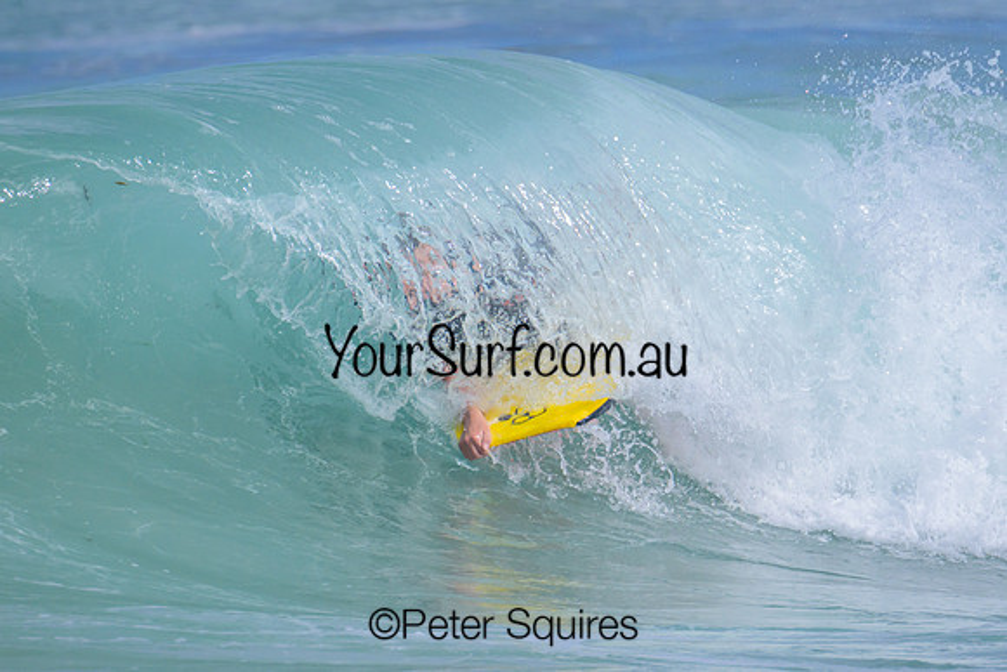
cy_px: 412
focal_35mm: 1088
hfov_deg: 1.9
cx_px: 684
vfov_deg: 1.3
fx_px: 30440
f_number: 11
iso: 560
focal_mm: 800
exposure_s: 1/2000
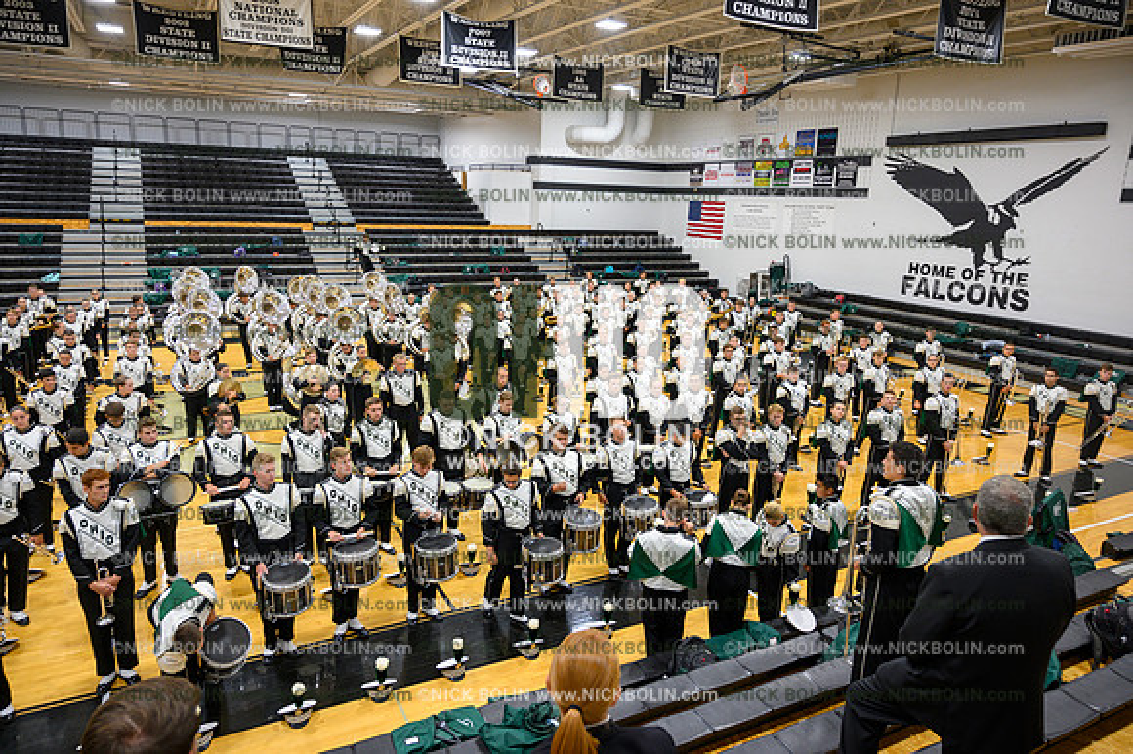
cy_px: 377
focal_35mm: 24
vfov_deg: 53.1
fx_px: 755
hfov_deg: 73.8
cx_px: 566
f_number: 4.5
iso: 800
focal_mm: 24
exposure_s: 1/50
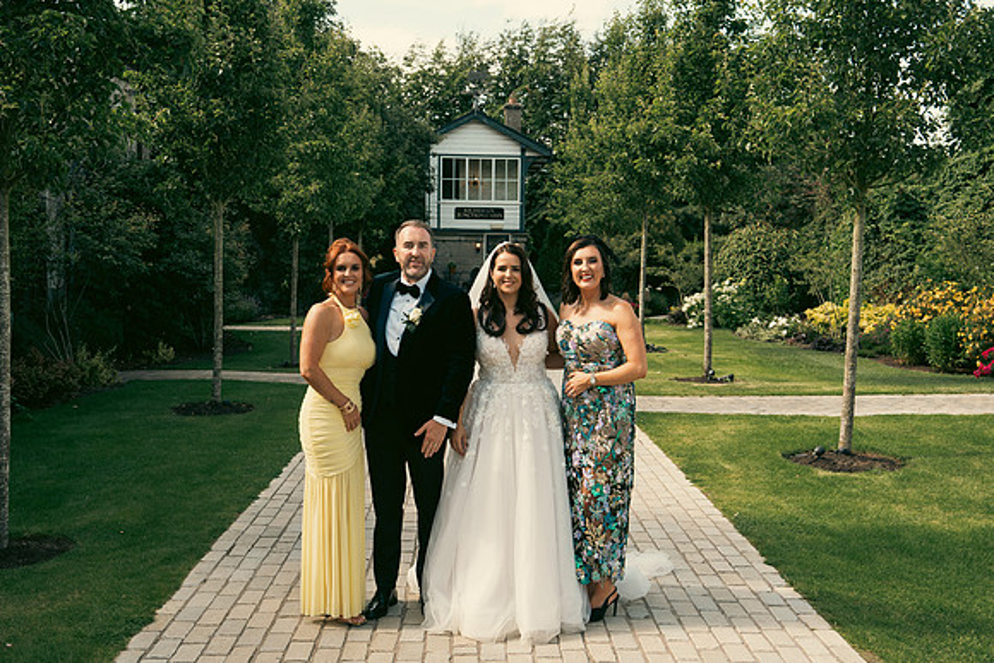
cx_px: 497
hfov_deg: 50.7
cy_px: 332
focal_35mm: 38
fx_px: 1049
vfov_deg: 35.1
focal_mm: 38
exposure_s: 1/500
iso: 320
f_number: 5
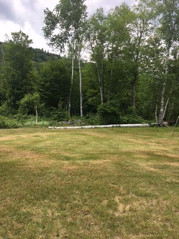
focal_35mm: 29
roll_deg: -4.9
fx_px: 200
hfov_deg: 48.2
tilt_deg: -2.5
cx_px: 90
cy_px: 120
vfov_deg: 61.7
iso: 25
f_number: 2.2
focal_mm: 4.15
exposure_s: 1/330
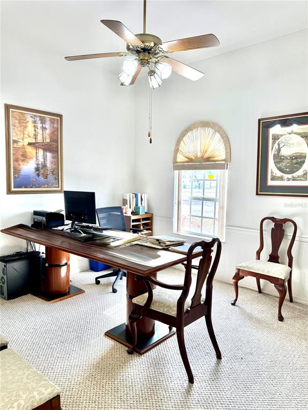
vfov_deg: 71.6
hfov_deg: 56.8
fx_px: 285
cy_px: 205
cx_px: 154
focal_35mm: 24
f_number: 1.78
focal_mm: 6.76
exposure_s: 1/121
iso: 80
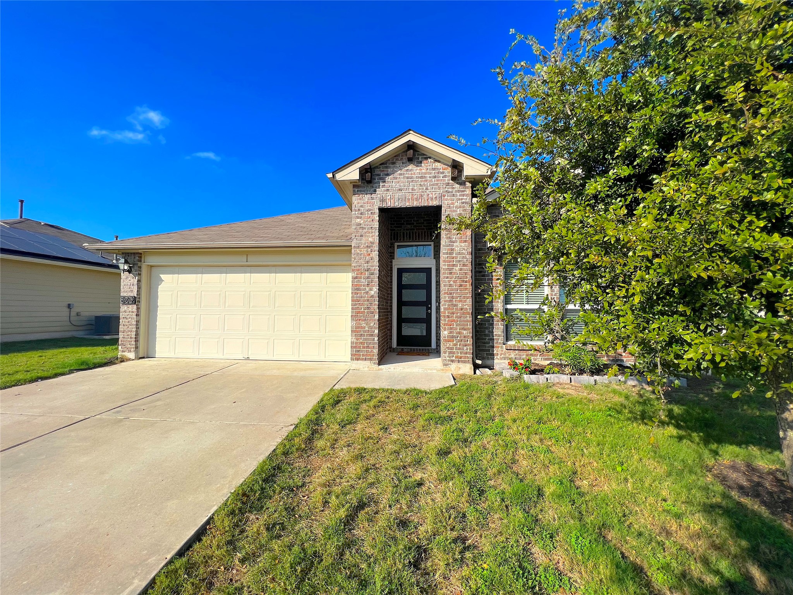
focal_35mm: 13
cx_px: 396
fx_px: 298
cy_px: 298
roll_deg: -0.6
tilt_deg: +2.9
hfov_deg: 106.2
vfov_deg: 89.9
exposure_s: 1/2096
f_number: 1.8
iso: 32
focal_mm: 1.57
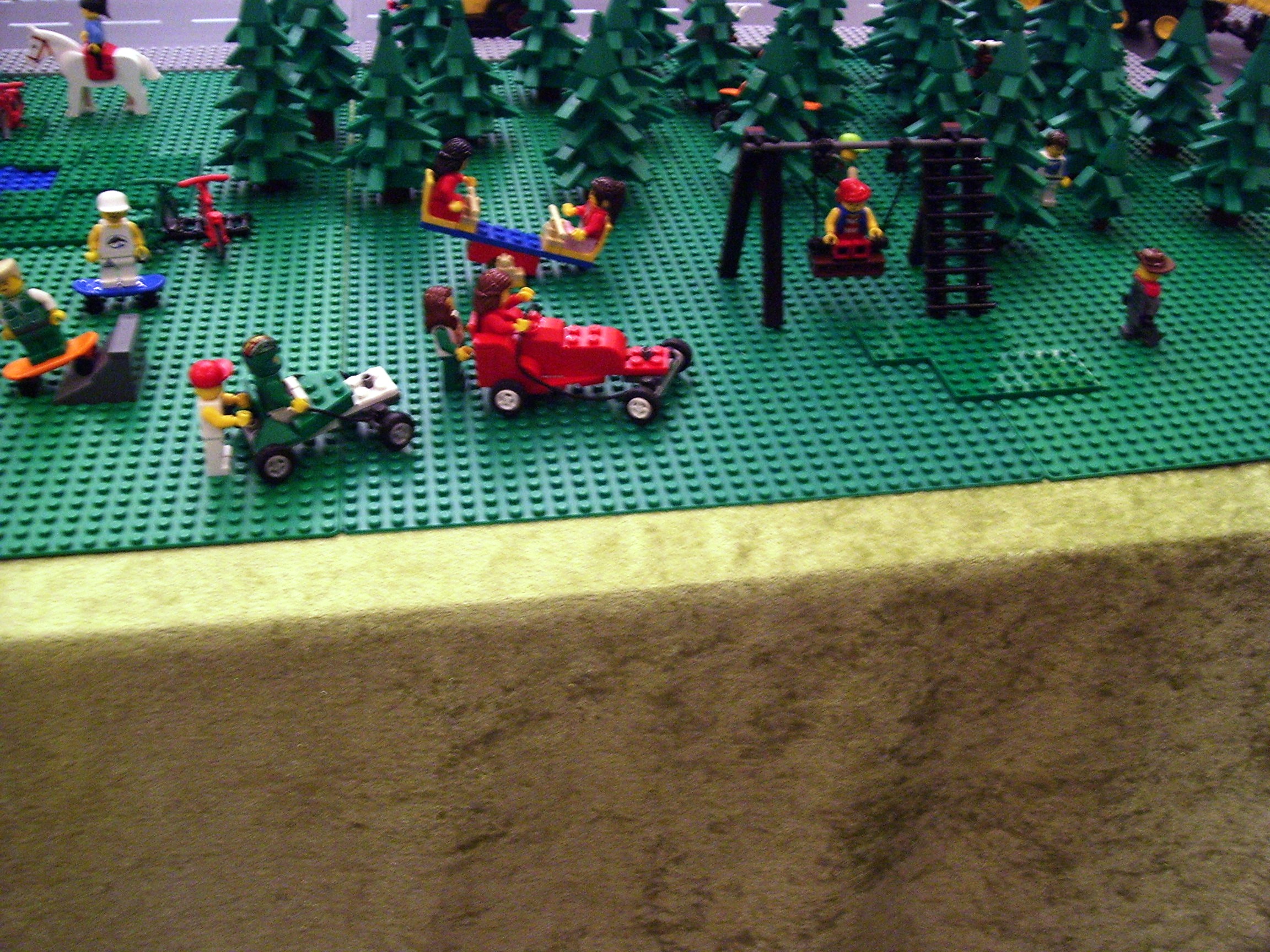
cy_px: 476
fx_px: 1321
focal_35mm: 36
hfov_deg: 51.4
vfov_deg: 39.7
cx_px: 635
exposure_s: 1/8
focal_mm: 6
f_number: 2.7
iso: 160
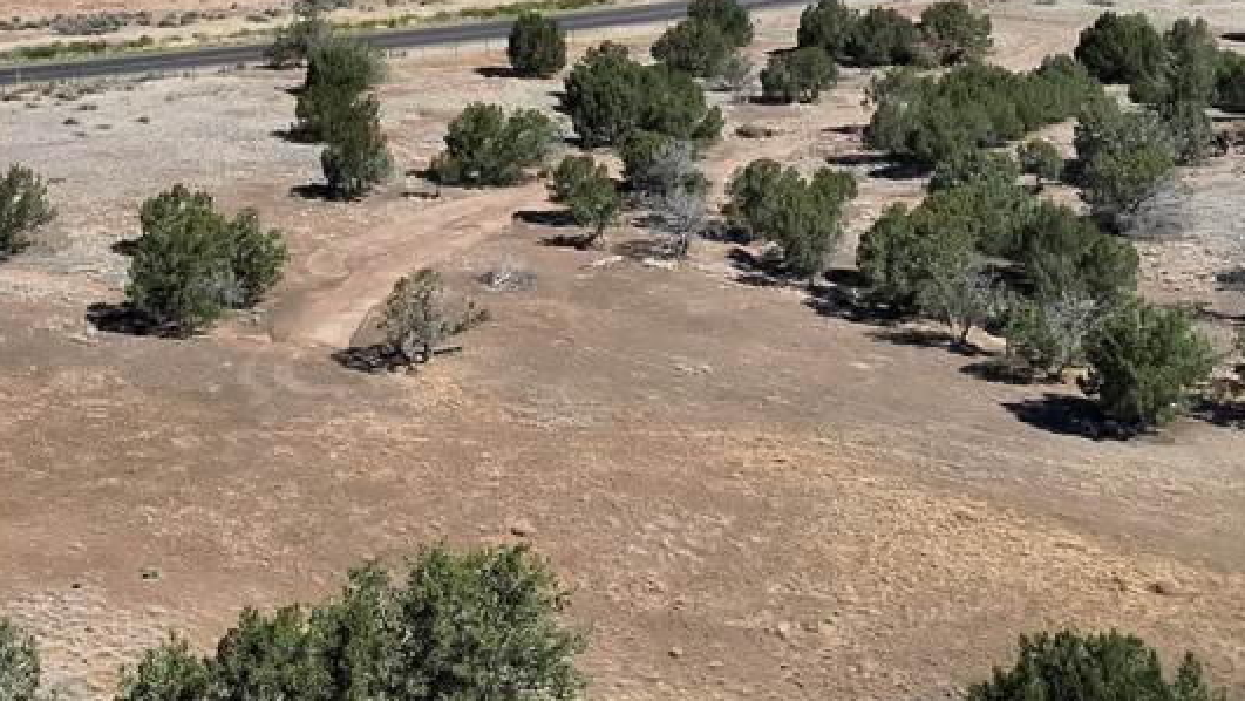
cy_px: -403
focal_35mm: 63
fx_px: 2080
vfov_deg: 17.0
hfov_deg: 31.2
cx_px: 49
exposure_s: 1/5000
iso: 130
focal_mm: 6.72
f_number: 1.7
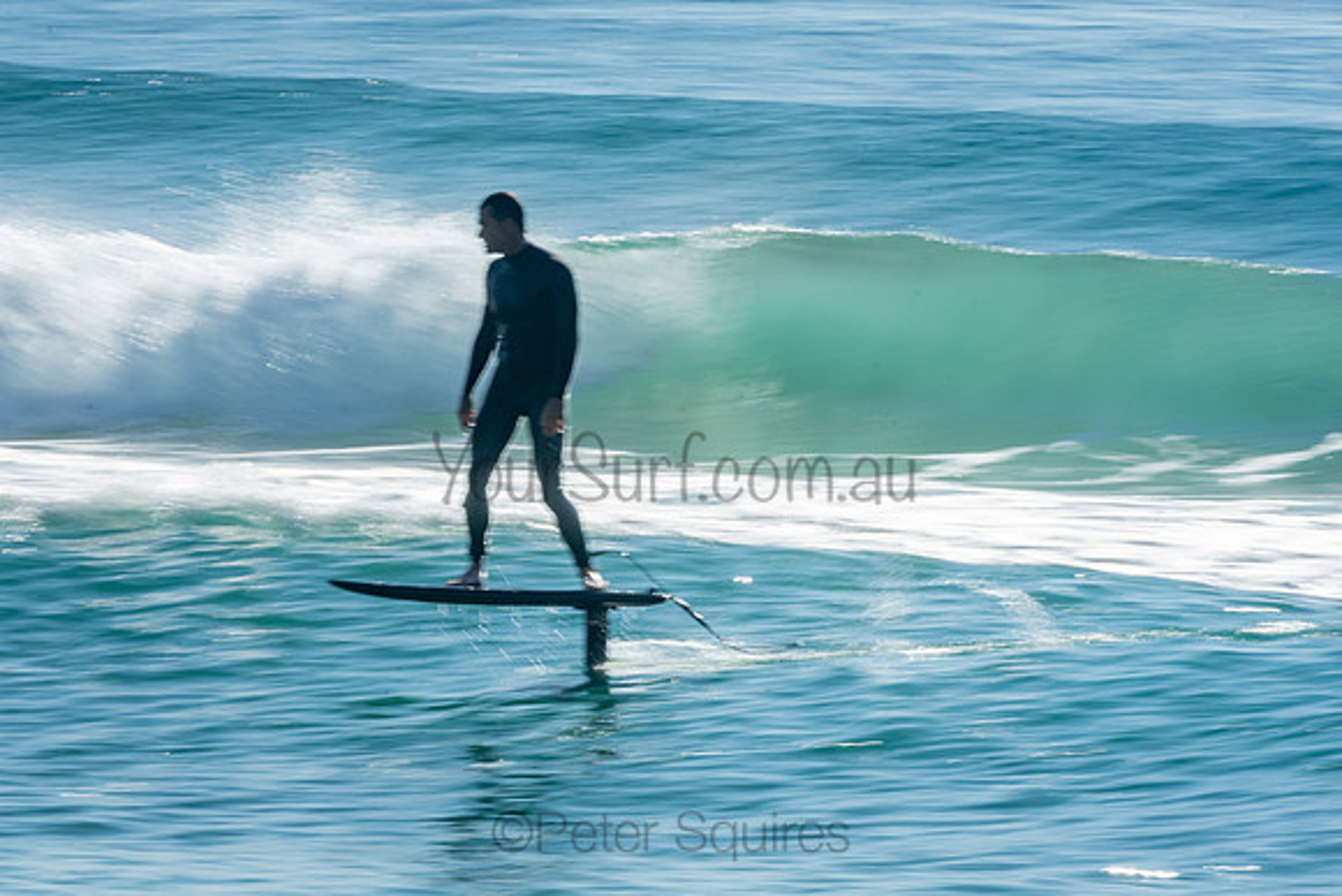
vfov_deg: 2.3
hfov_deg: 3.4
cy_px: 448
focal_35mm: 600
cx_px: 671
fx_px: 22371
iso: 100
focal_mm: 400
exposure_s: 1/40
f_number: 25
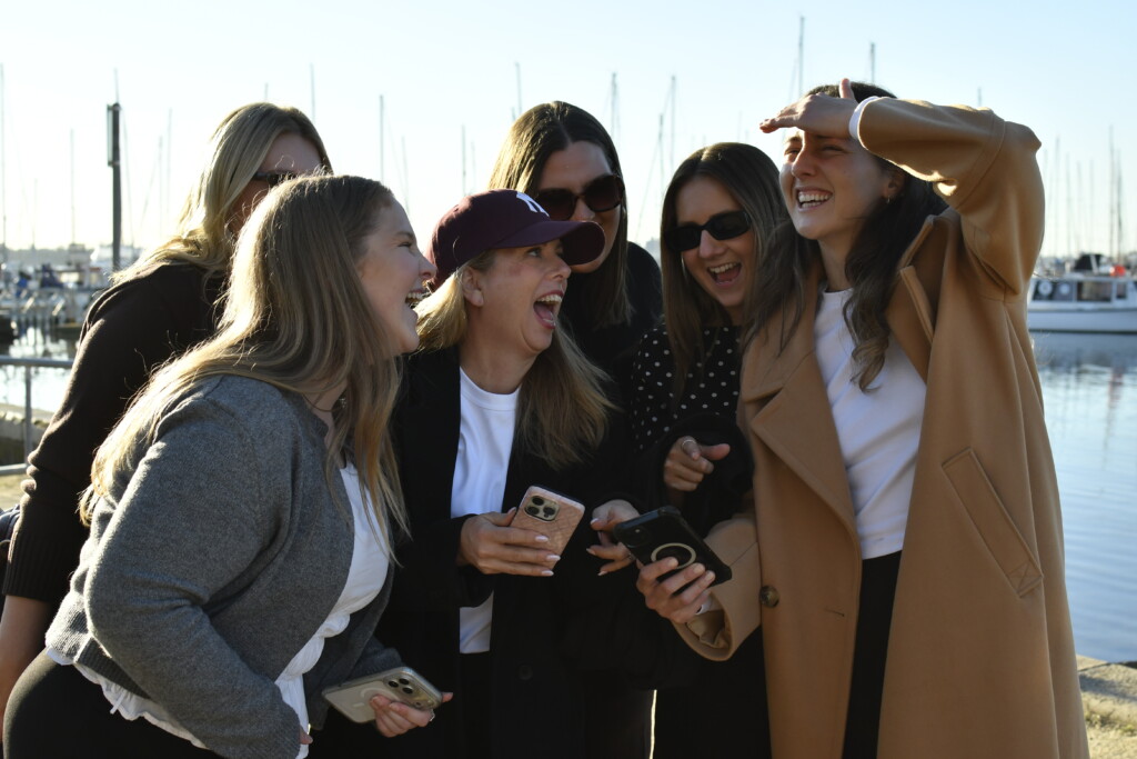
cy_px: 380
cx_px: 568
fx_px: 1642
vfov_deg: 26.0
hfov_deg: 38.2
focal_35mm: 52
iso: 400
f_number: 4.5
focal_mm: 35
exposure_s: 1/1250
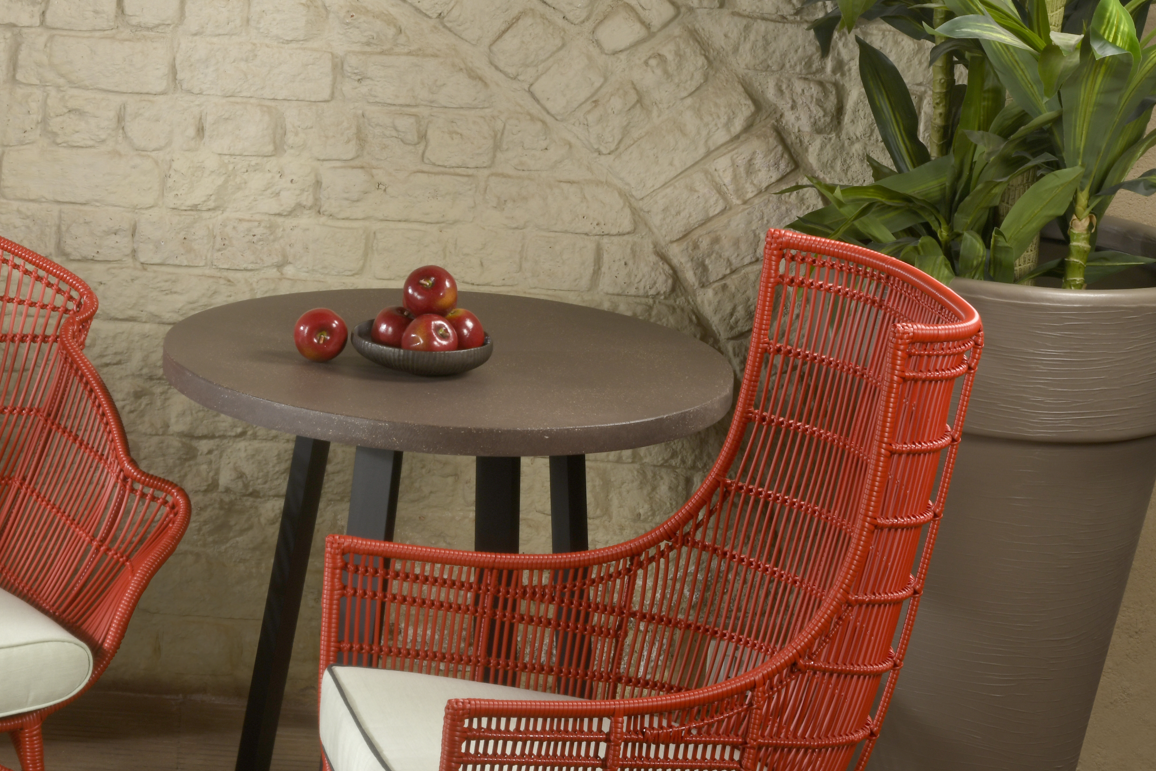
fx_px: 4784
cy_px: 548
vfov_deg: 9.2
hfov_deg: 13.7
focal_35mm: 149
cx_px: 156
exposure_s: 1/160
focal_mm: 78
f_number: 22
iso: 160
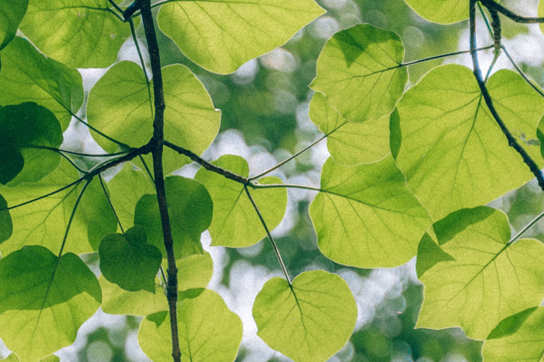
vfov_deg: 2.1
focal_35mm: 644
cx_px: 124
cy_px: 384
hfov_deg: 3.2
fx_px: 9724
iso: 400
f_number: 5.6
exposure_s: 1/1600
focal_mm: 250
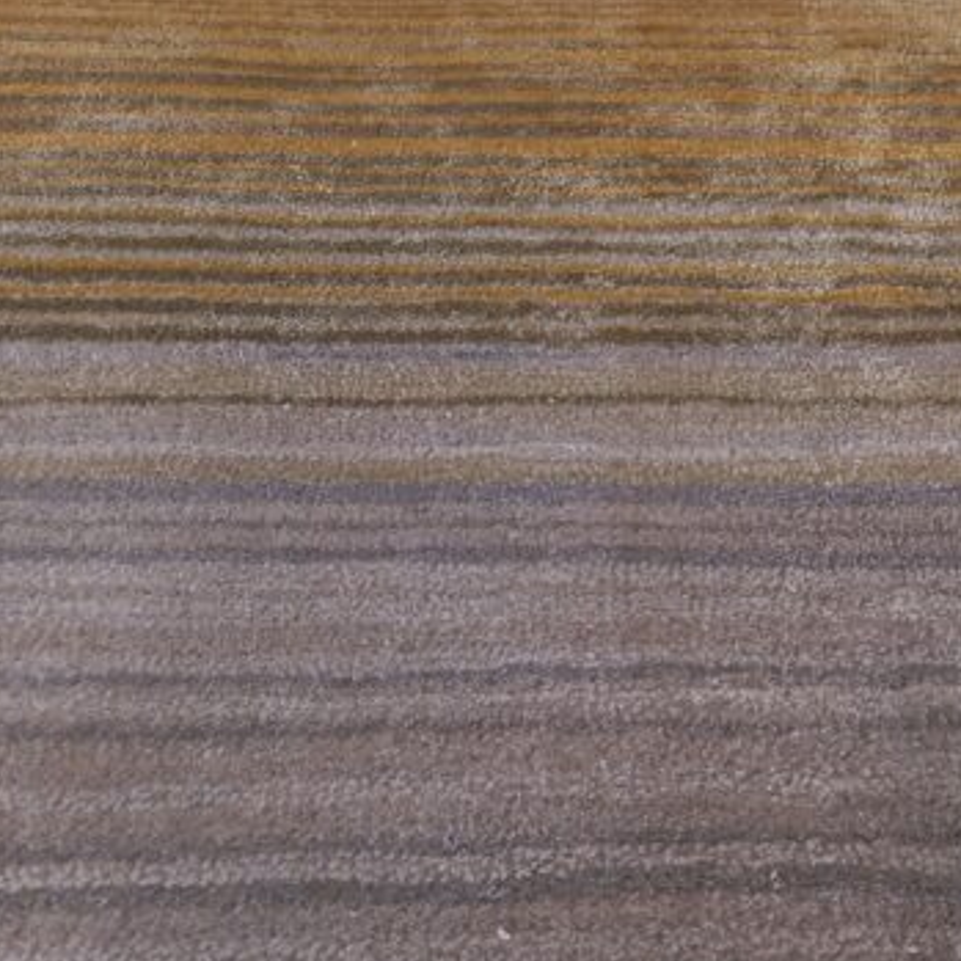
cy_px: 421
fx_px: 1194
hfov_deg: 42.0
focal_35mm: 38
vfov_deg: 43.8
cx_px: 760
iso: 200
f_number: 1.8
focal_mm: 4.6
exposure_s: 1/50
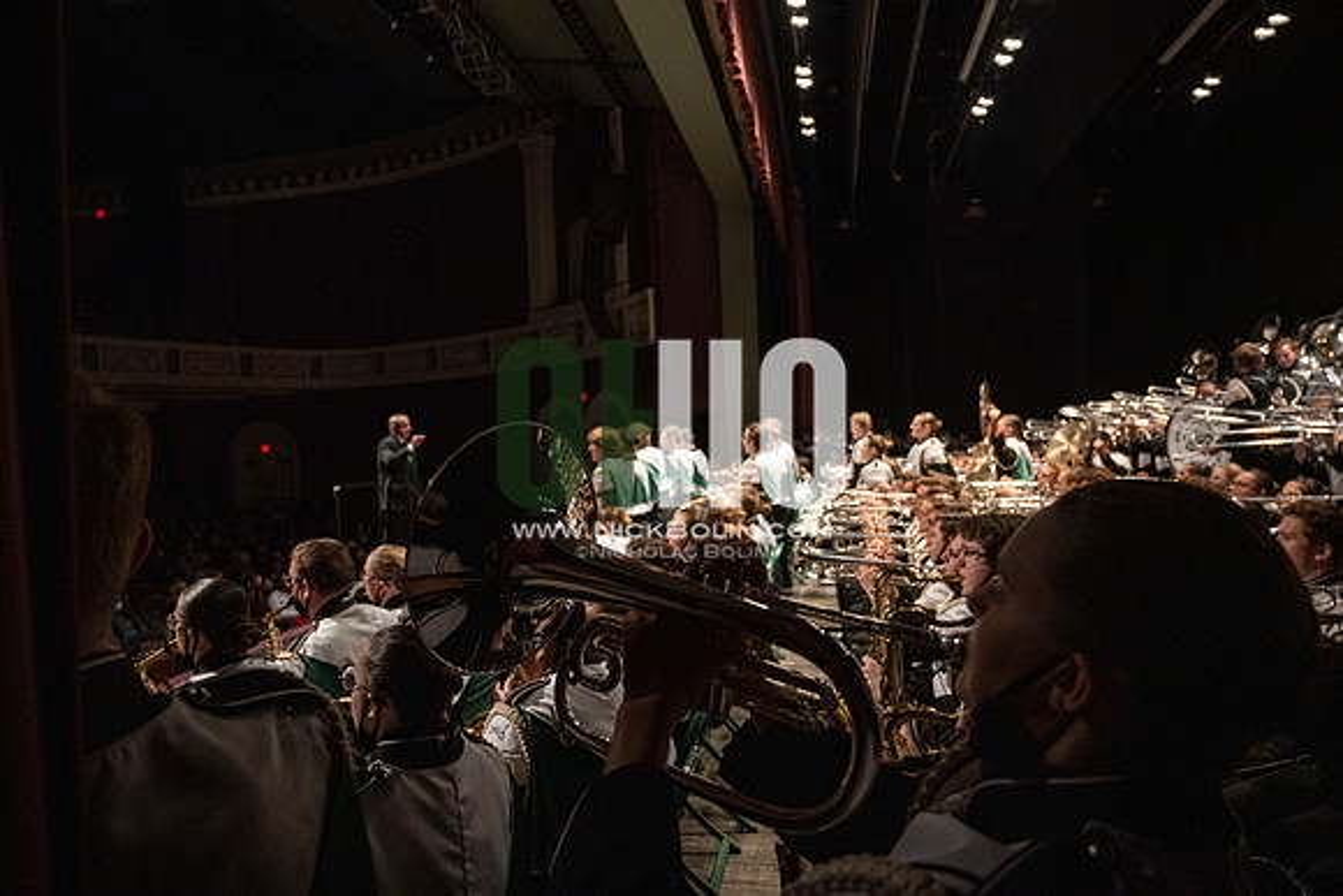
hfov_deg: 73.7
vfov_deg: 53.2
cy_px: 448
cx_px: 672
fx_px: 896
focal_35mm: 24
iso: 2500
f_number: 4
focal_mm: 24
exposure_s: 1/500
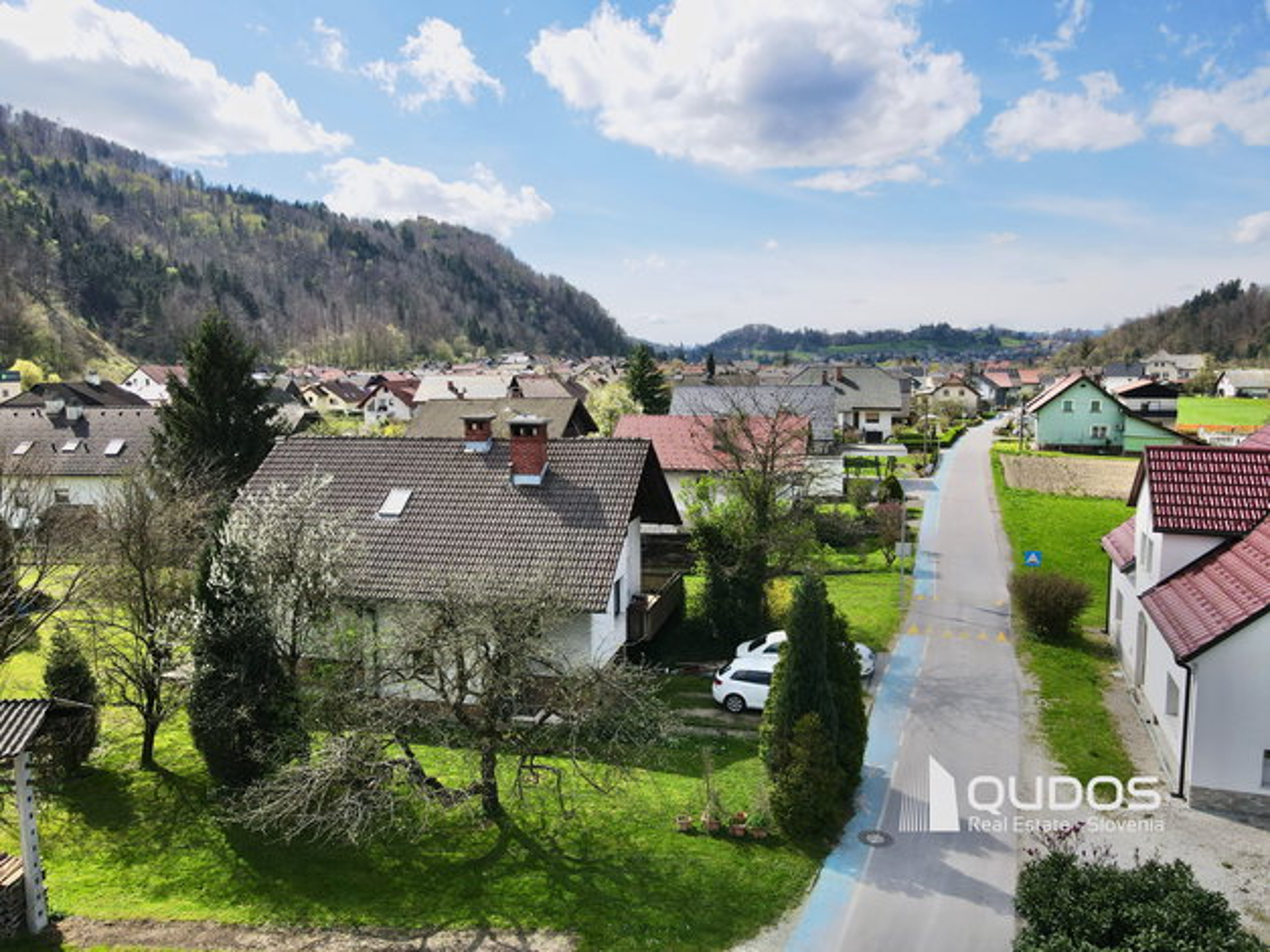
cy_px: 476
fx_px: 880
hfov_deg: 71.6
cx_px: 635
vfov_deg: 56.8
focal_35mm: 24
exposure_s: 1/725
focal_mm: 4.5
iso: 100
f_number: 2.8
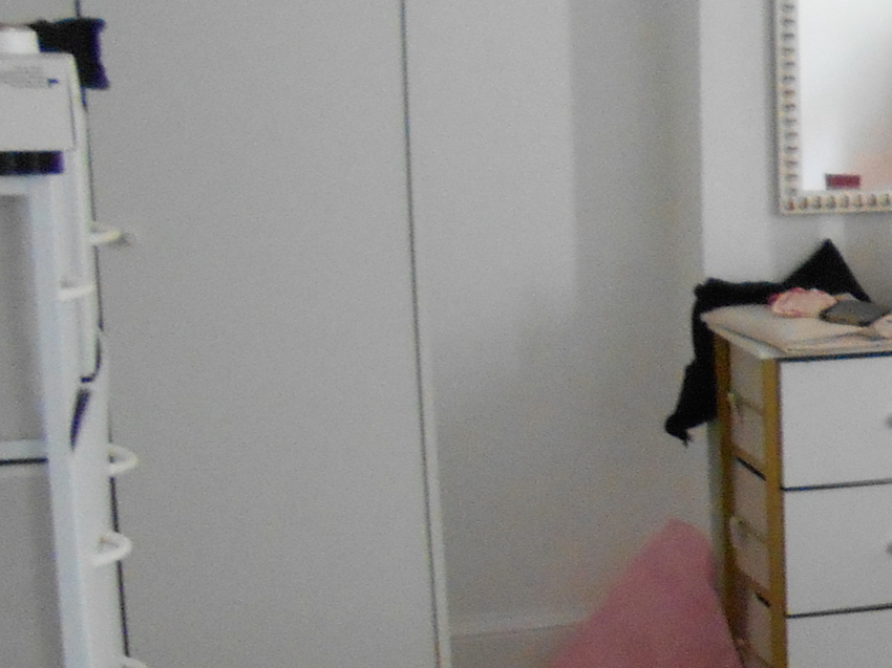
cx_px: 1597
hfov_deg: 17.2
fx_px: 2422
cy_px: 423
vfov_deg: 15.7
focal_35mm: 94
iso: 360
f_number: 3.2
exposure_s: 1/30
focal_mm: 4.6
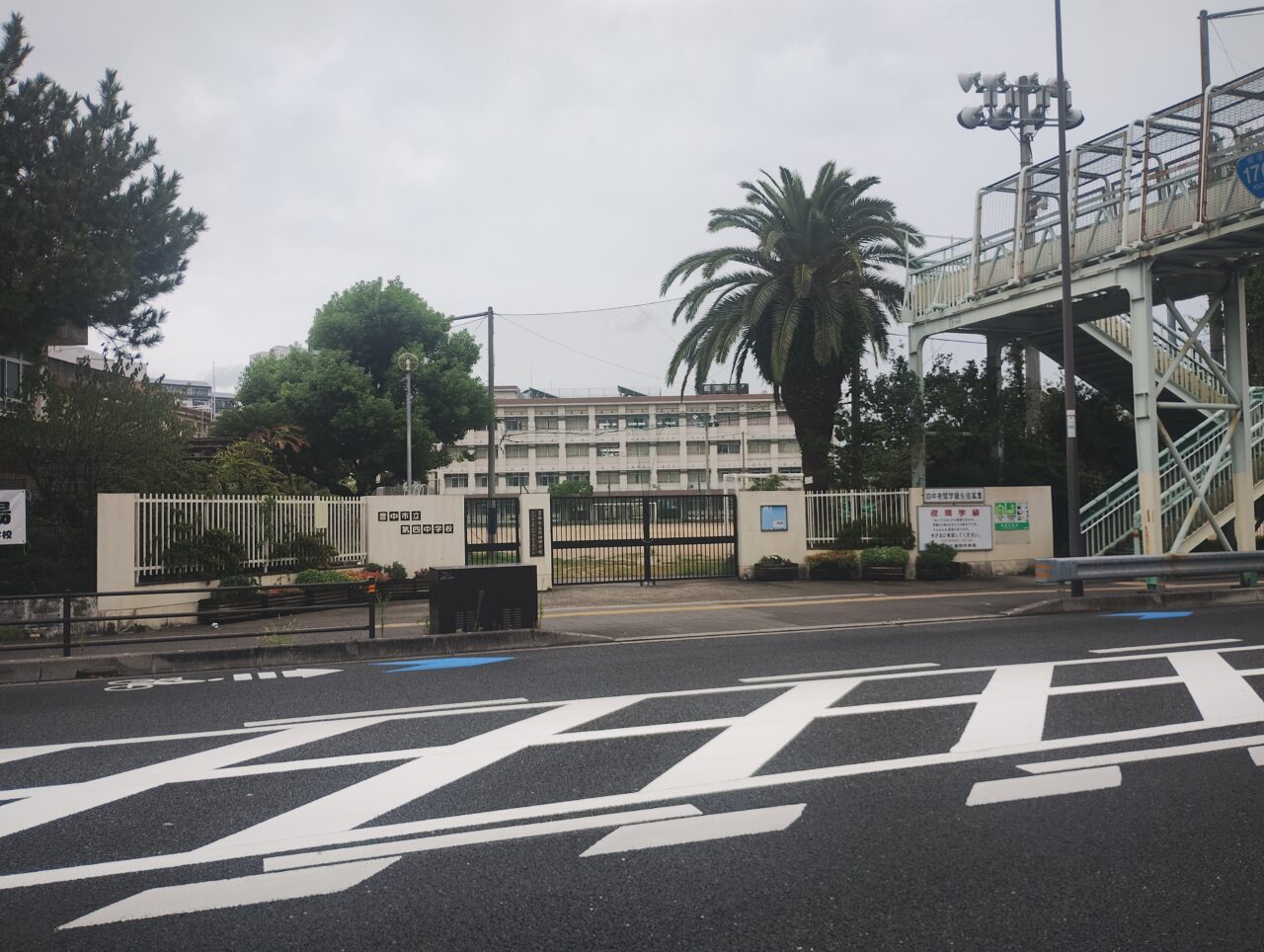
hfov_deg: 63.4
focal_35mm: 28
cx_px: 632
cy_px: 476
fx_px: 1024
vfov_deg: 49.9
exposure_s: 1/292
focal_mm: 4.27
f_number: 1.8
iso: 100
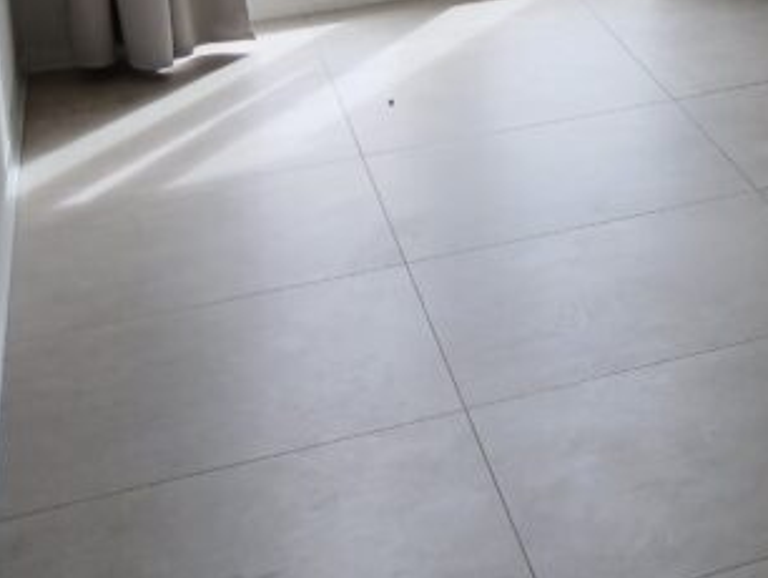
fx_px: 1932
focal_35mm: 87
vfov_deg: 15.8
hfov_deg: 19.0
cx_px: 1237
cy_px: -261
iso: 20
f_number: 1.8
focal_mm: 3.98
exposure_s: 1/100
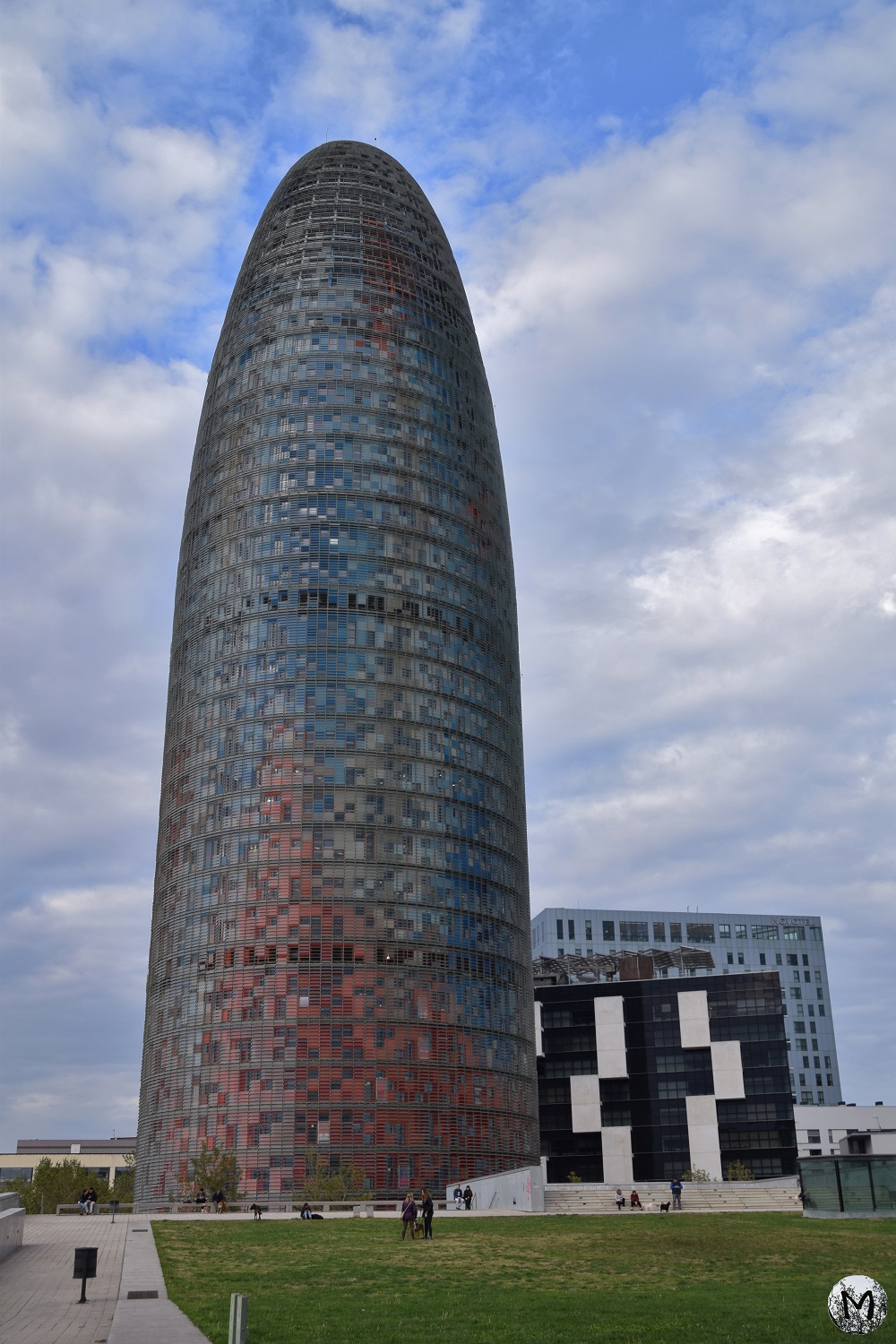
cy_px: 672
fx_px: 1344
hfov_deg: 36.9
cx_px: 448
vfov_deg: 53.1
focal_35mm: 36
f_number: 8
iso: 320
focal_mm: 24
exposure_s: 1/250
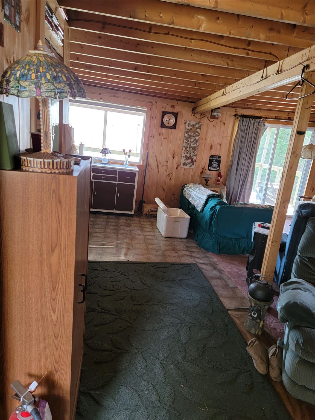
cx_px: 158
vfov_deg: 71.6
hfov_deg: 56.8
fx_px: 291
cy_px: 210
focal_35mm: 24
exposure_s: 1/39
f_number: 1.8
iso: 200
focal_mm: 6.7
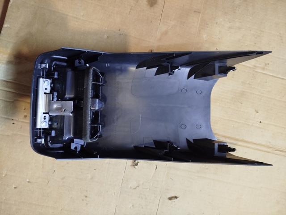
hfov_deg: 71.6
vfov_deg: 56.8
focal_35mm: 24
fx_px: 198
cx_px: 143
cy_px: 108
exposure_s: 1/33
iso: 400
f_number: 1.7
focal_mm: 5.31
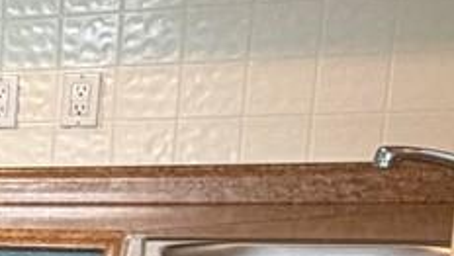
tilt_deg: -9.8
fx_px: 1265
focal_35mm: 105
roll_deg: +2.2
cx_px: -640
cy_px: 348
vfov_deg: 11.2
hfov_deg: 14.0
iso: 200
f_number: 2.2
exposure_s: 1/60
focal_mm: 2.22
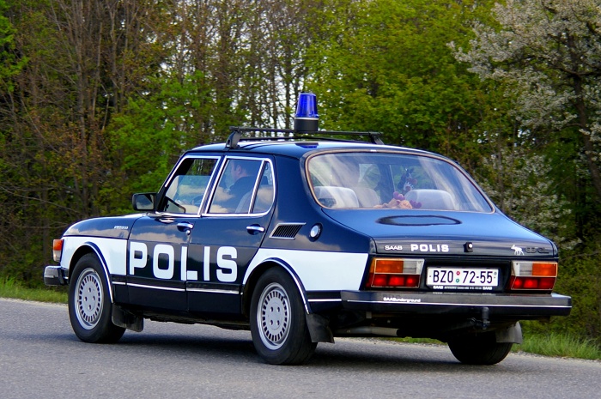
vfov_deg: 8.5
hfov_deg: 12.7
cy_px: 200
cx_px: 300
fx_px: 2701
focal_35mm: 162
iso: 200
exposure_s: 1/250
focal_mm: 108
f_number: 7.1
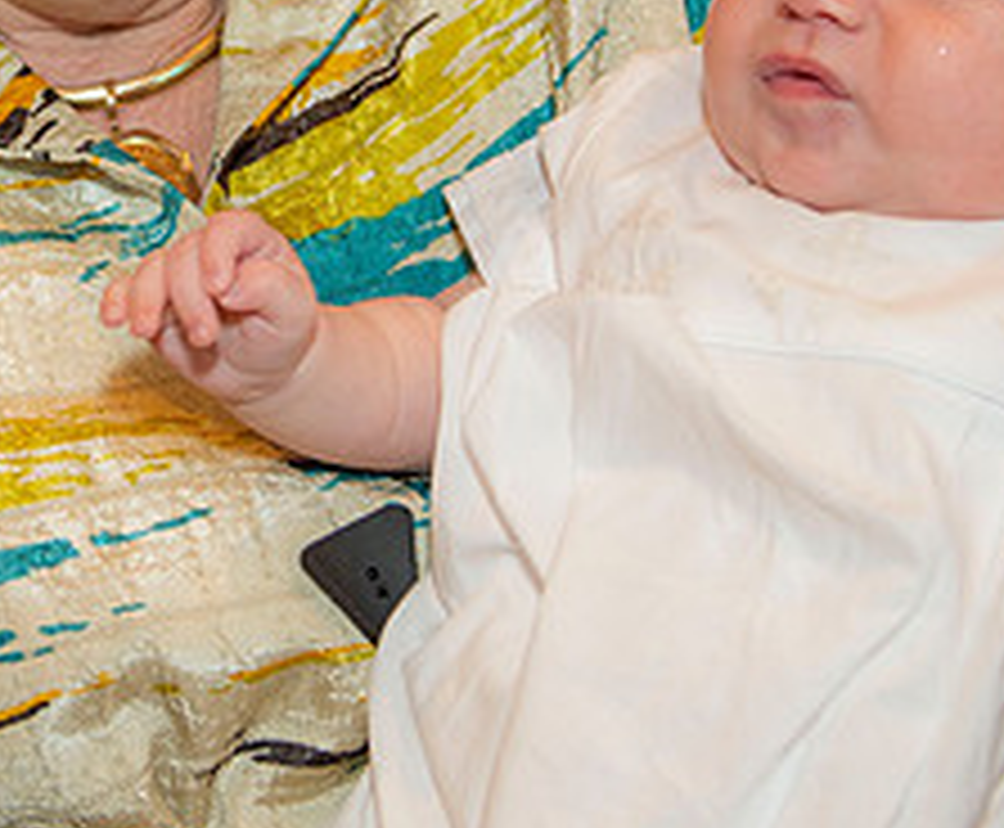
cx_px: 95
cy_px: -50
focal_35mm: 118
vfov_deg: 13.1
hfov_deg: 15.9
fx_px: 3550
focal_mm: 42
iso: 1000
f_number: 3.2
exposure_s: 1/100
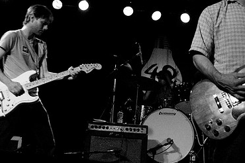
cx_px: 138
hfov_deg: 41.9
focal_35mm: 47
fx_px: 320
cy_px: 54
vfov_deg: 28.4
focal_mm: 20
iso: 800
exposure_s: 1/30
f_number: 2.8
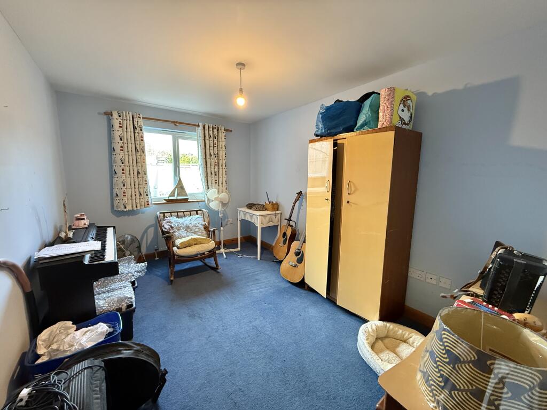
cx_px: 274
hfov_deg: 102.1
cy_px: 205
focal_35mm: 14
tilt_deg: -7.5
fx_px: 221
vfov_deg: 85.7
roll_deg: -0.5
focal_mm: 2.22
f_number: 2.2
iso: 500
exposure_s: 1/50
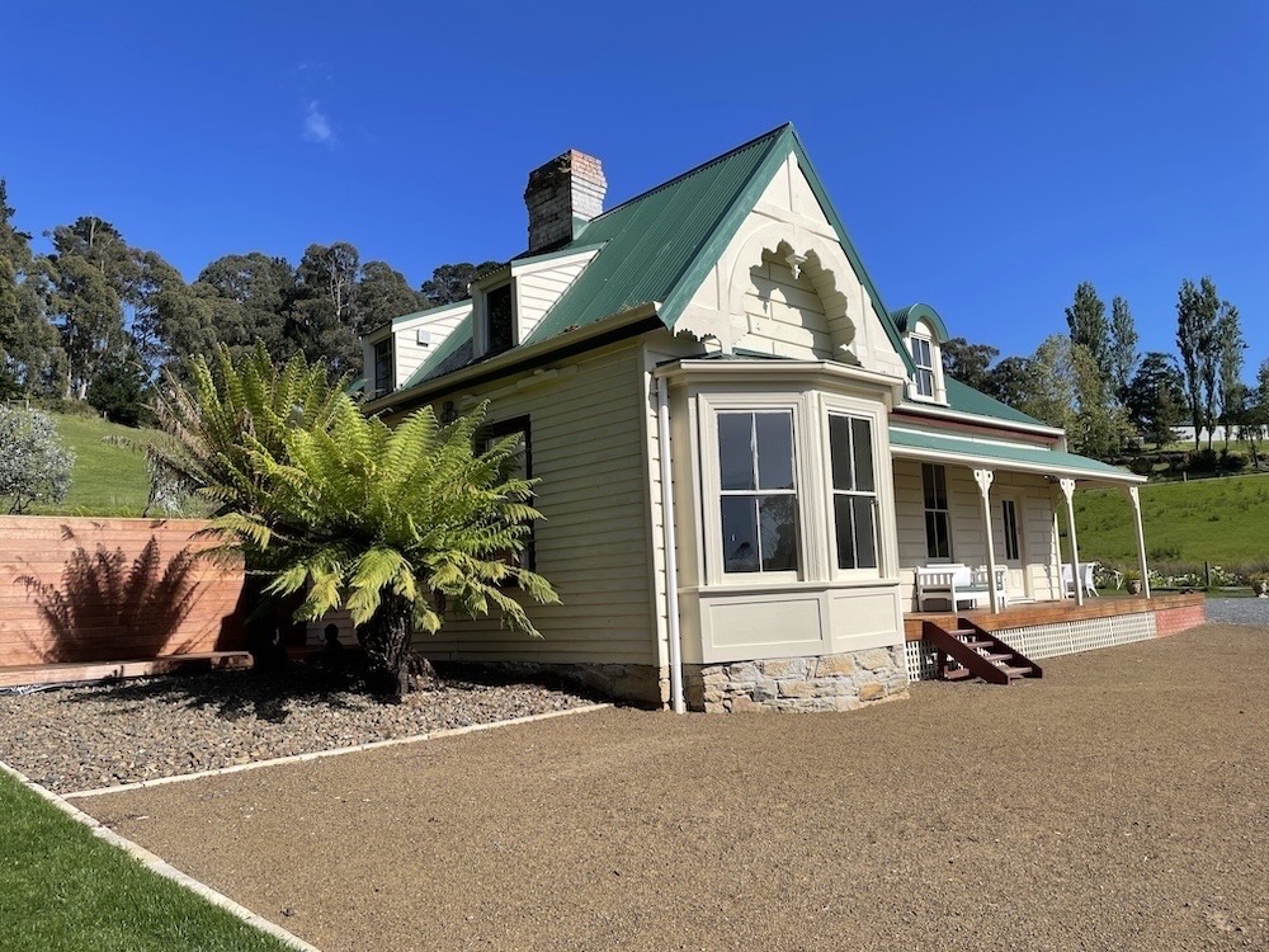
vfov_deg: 53.1
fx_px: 953
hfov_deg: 67.3
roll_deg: +2.9
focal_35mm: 26
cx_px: 634
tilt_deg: +8.6
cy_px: 476
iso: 32
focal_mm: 4.2
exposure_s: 1/3610
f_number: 1.6
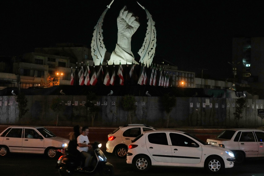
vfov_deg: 26.5
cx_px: 132
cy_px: 88
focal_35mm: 51
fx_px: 374
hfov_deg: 38.9
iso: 4000
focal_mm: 51
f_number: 4
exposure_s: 1/200
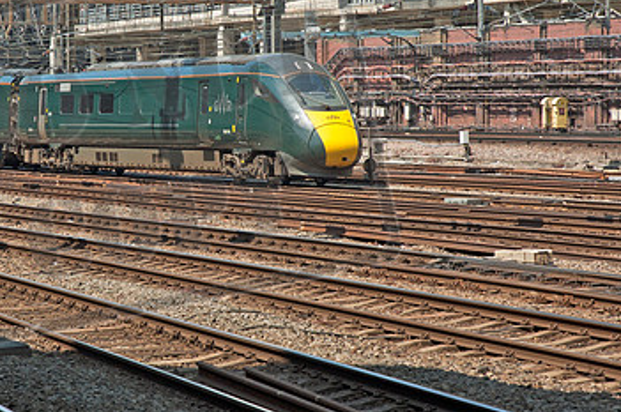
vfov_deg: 9.8
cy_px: 147
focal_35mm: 139
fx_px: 2394
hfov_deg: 14.7
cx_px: 145
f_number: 5.6
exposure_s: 1/500
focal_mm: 56
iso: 280
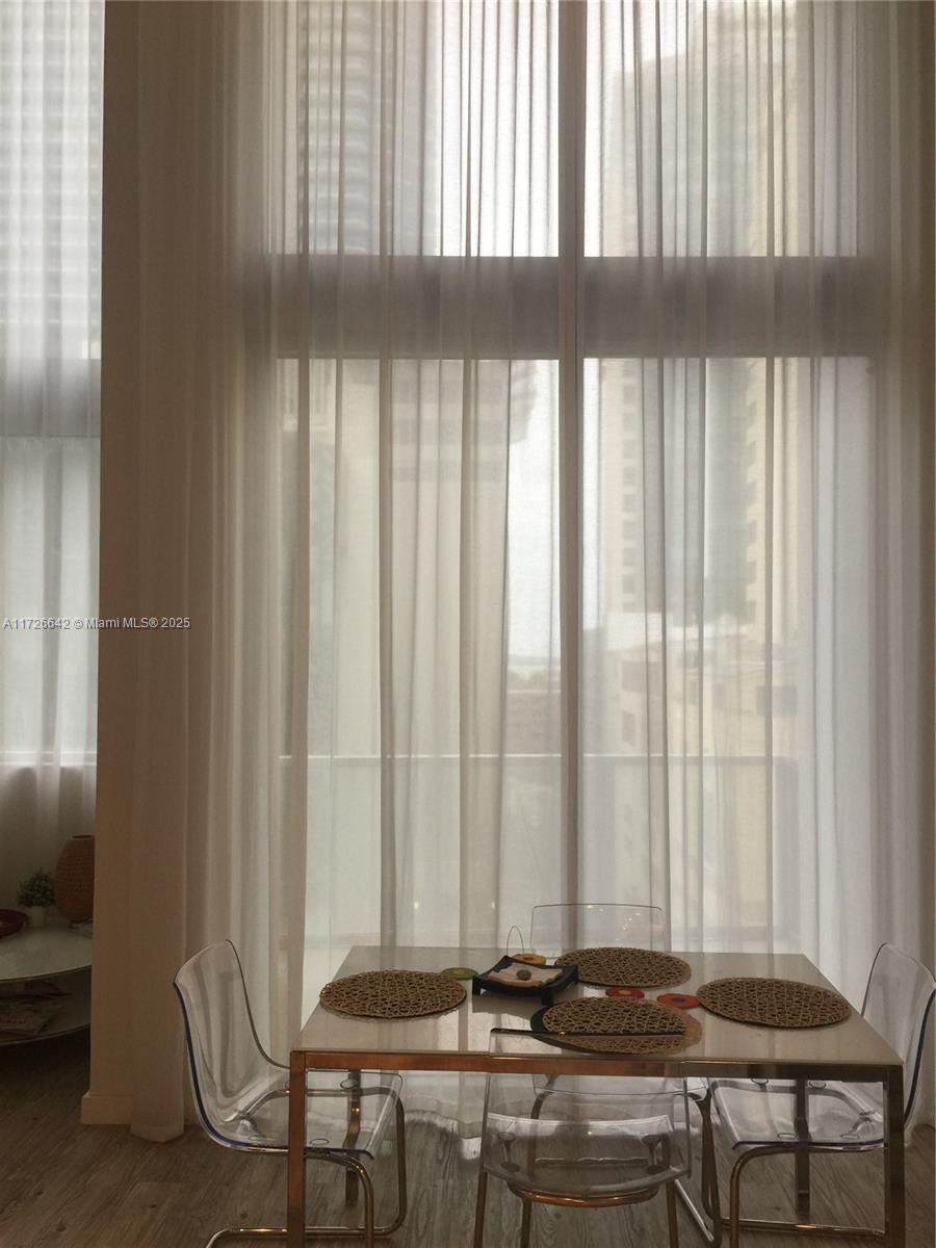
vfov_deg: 61.7
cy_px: 624
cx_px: 468
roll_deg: -0.9
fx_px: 1046
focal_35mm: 29
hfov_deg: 48.2
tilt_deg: +3.1
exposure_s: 1/40
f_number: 2.2
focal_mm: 4.15
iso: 32
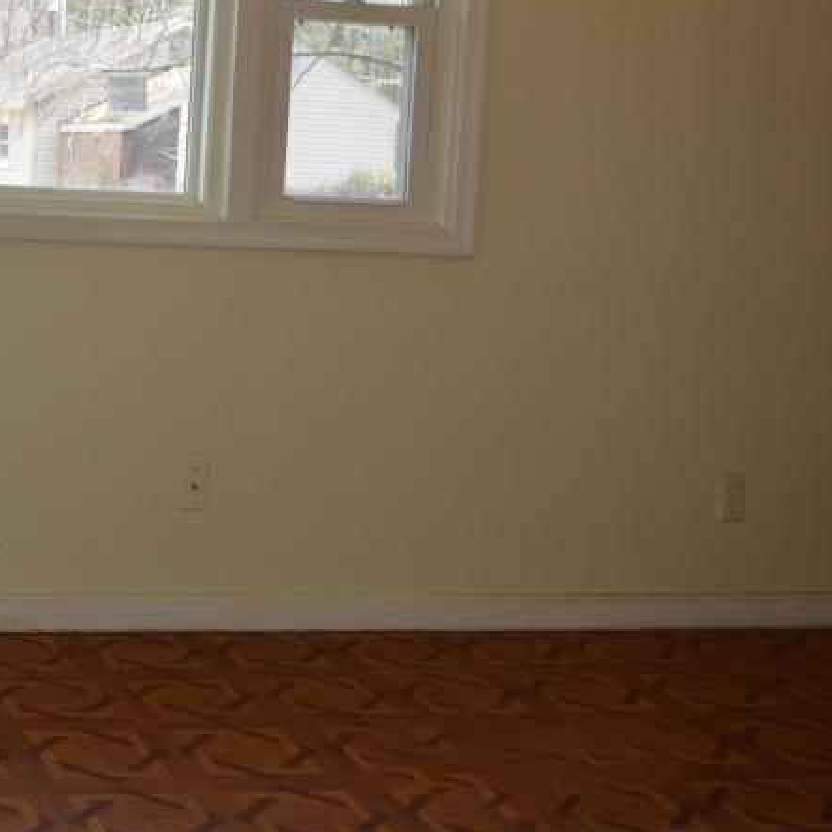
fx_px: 1604
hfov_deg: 26.6
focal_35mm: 59
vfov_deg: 28.6
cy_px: 200
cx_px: -98
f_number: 4
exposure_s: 1/125
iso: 250
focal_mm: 20
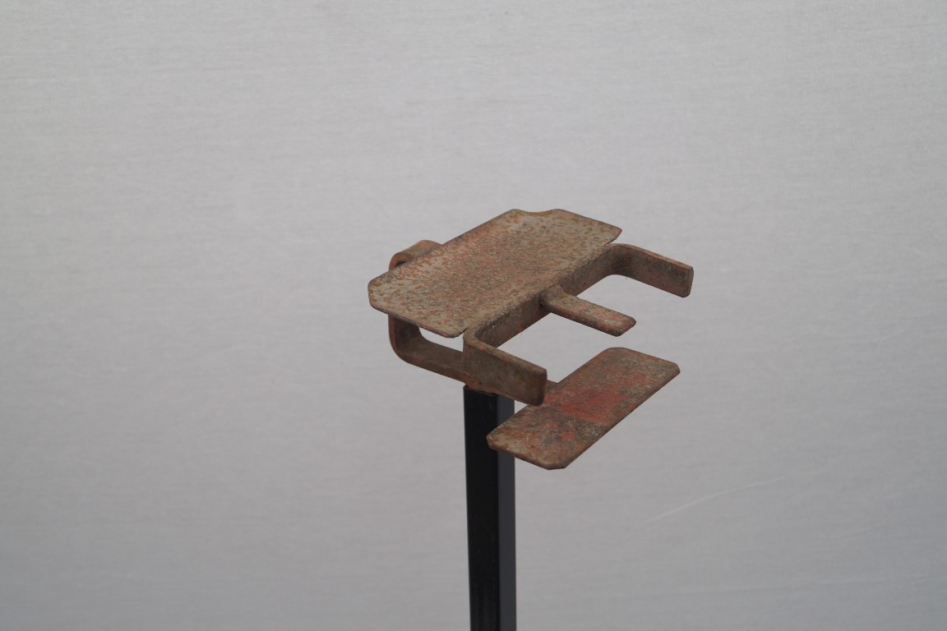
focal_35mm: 42
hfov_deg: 46.4
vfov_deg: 31.9
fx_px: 1105
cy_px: 316
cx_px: 474
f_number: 4.5
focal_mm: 28
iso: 200
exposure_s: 1/160
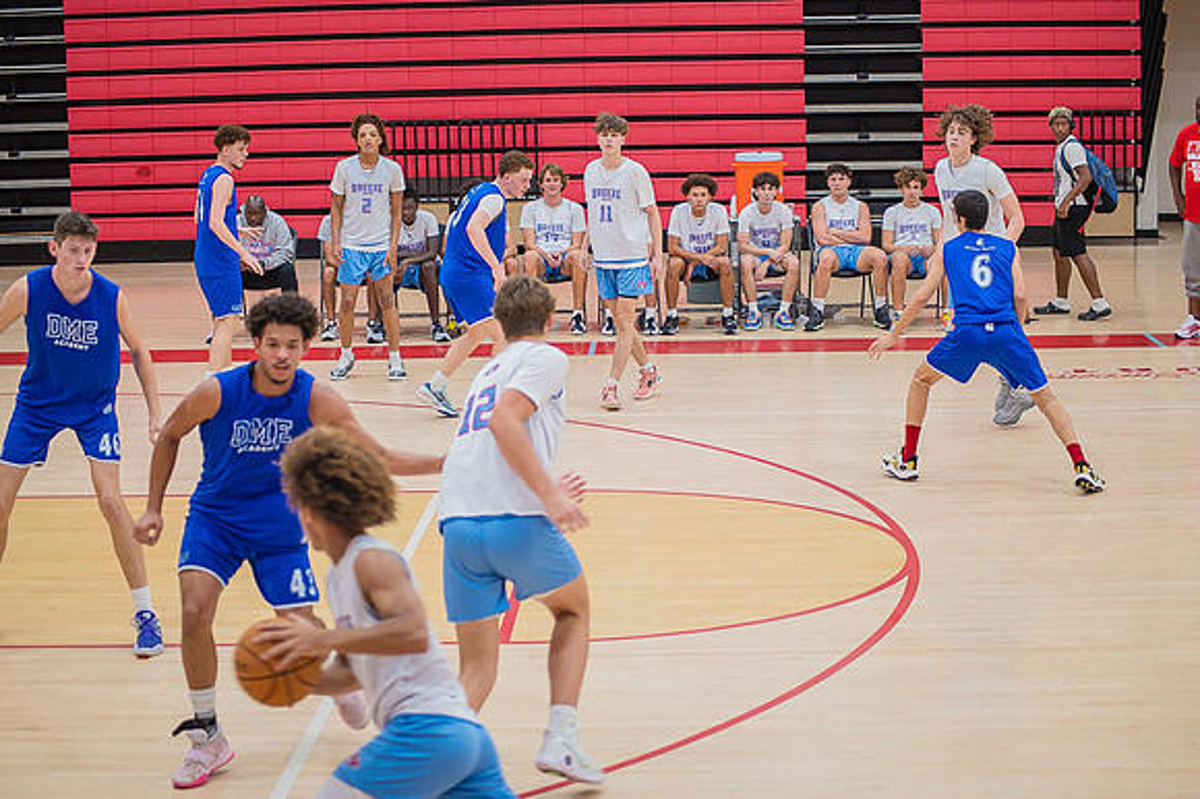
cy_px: 400
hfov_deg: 25.1
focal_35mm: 81
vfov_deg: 16.9
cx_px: 600
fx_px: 2691
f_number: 4.5
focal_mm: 75
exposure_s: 1/250
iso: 1000
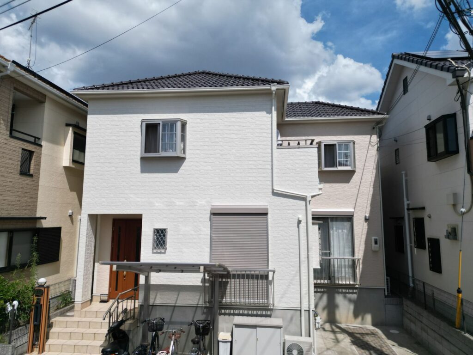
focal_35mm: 24
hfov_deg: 71.6
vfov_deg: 56.8
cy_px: 178
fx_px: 328
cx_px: 236
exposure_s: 1/6000
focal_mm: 6.72
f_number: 1.7
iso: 130
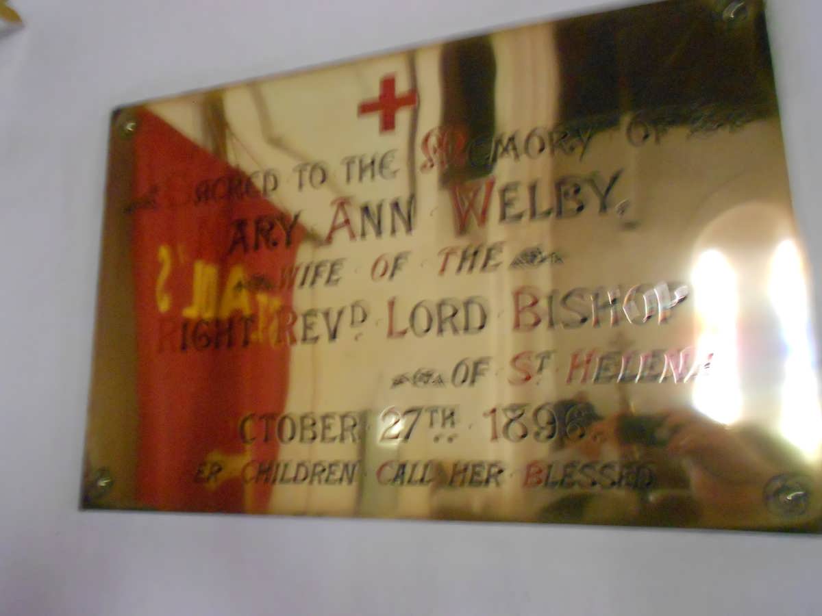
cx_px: 411
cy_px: 308
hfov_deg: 61.7
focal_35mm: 29
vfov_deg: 48.2
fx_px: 689
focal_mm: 5.1
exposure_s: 1/3
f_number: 3.4
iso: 800
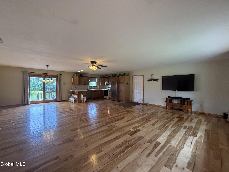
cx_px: 114
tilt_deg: +0.1
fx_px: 93
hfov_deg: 102.1
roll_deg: -0.1
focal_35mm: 14
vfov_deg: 85.7
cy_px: 86
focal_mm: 2.22
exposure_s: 1/120
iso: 500
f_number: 2.2
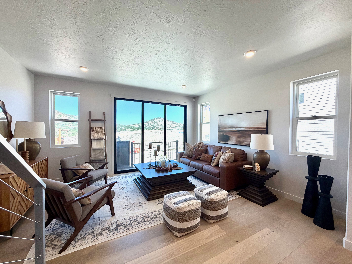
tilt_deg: -1.7
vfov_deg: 85.7
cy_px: 132
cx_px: 176
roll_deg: -0.4
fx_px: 142
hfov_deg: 102.1
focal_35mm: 14
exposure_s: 1/126
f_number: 2.2
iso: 50
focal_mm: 2.22
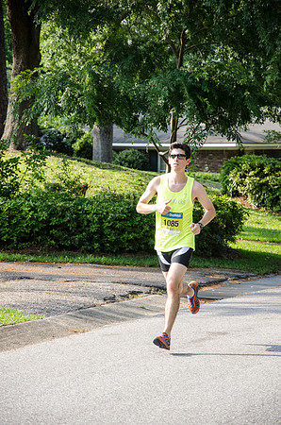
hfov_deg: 8.7
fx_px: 1852
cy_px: 212
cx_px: 140
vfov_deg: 13.1
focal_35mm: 158
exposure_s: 1/640
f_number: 5.6
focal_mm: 105
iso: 800
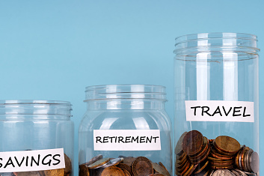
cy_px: 115
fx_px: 718
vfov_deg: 13.9
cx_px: 101
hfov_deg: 20.8
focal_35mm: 98
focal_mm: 68
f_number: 8
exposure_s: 1/160
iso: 50
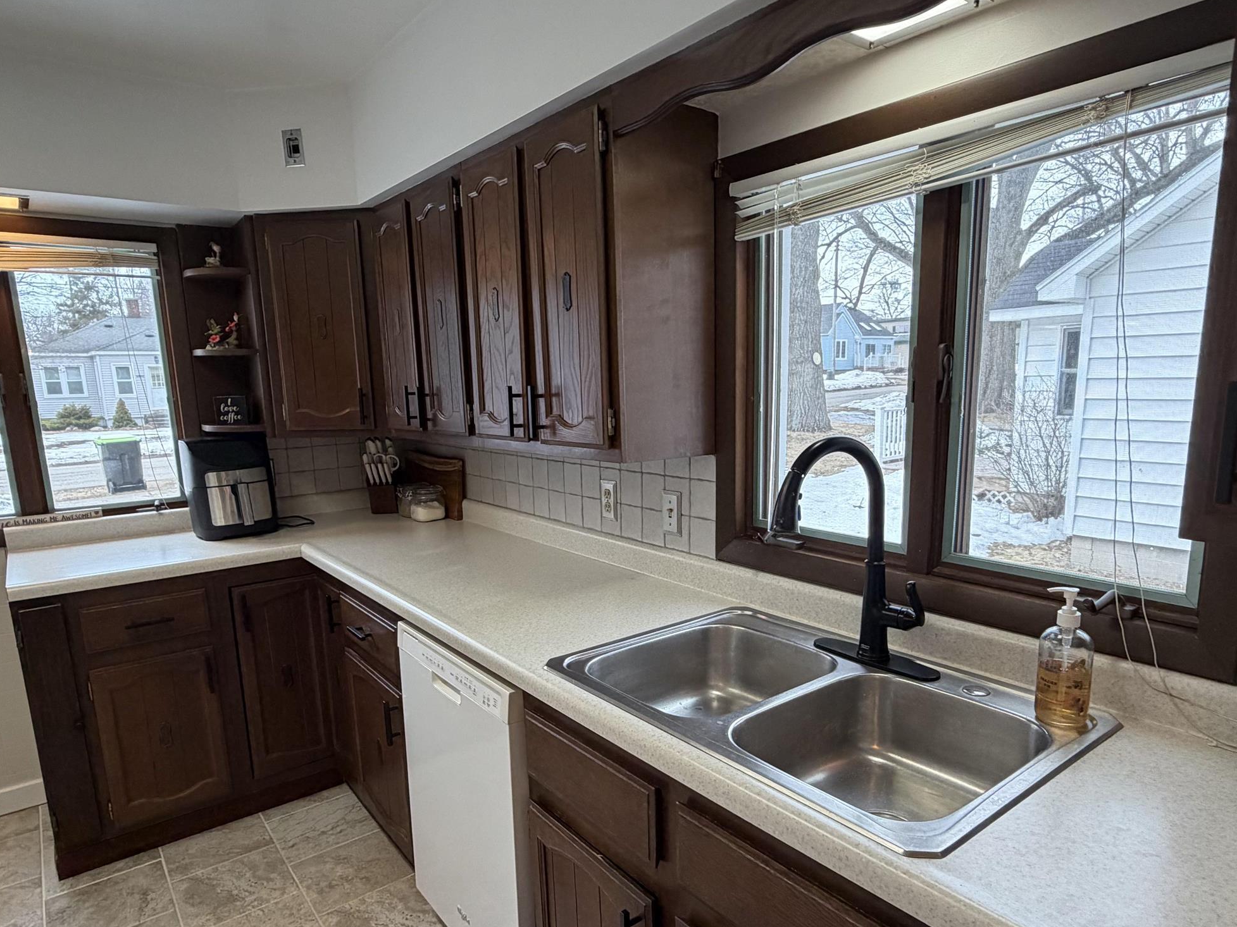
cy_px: 522
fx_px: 786
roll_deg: +1.9
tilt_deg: -10.5
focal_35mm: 22
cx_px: 650
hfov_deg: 76.3
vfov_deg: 60.9
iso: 200
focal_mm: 2.22
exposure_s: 1/120
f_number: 2.2
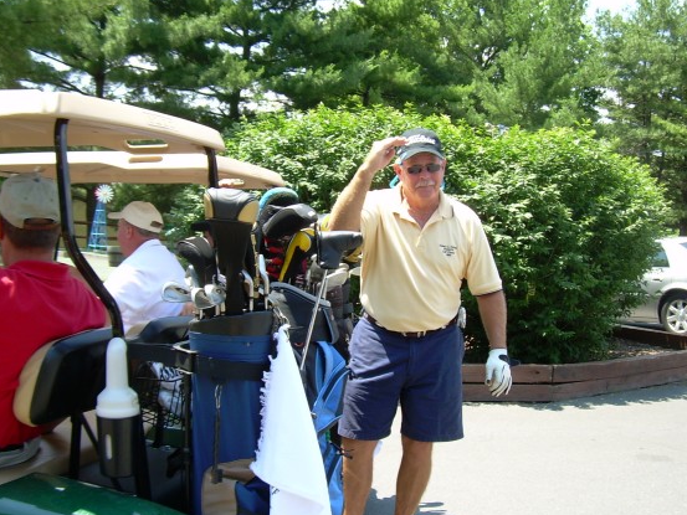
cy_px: 263
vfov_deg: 32.9
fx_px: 873
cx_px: 369
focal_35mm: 44
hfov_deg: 42.9
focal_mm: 6.3
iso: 50
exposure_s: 1/250
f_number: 2.8
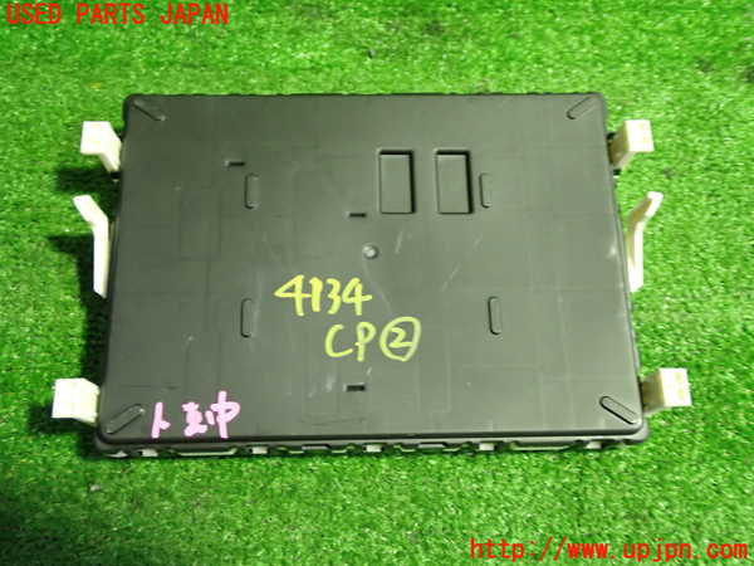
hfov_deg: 51.4
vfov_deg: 39.7
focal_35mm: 36
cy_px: 283
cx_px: 377
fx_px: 784
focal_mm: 6.37
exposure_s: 1/40
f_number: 2.5
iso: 640
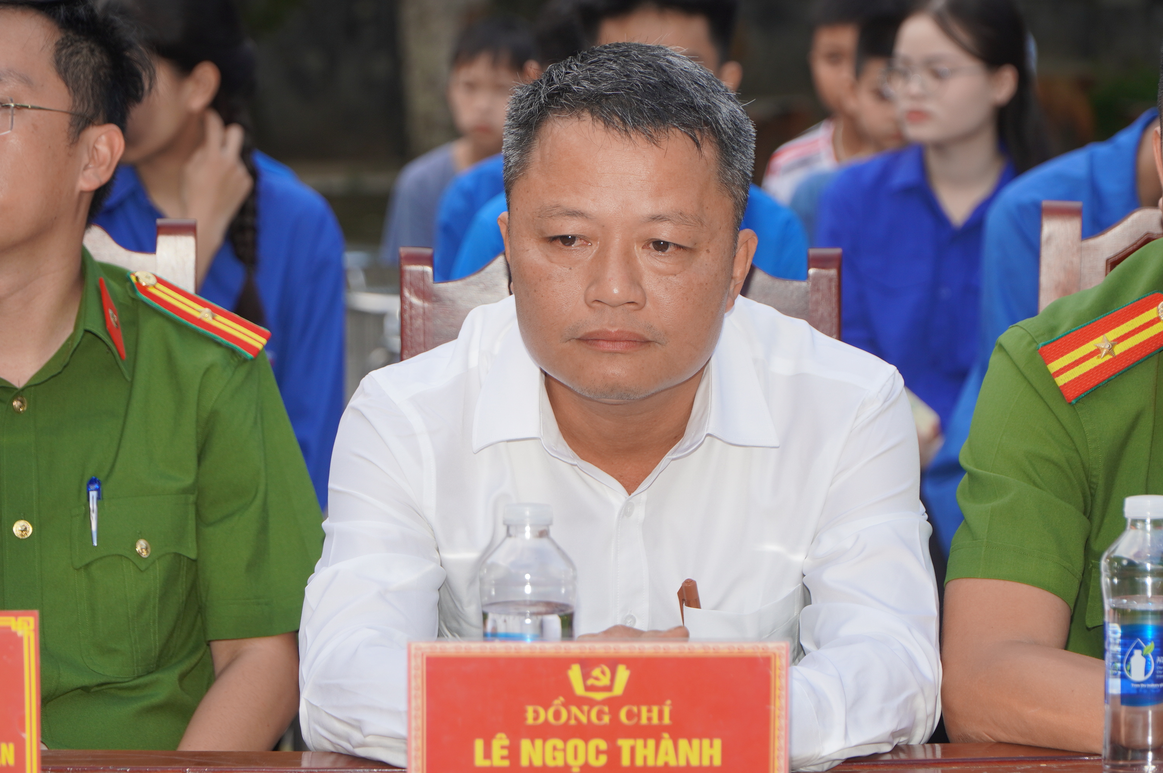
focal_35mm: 120
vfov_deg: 11.4
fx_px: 3873
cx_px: 582
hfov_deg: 17.1
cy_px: 386
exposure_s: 1/160
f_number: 4
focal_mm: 80
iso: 125
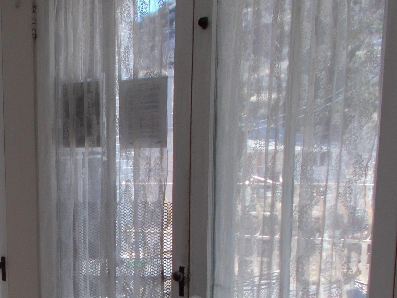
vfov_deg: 21.0
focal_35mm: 67
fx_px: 768
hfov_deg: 27.6
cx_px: 19
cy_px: 317
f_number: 3.2
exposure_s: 1/100
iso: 80
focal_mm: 4.6
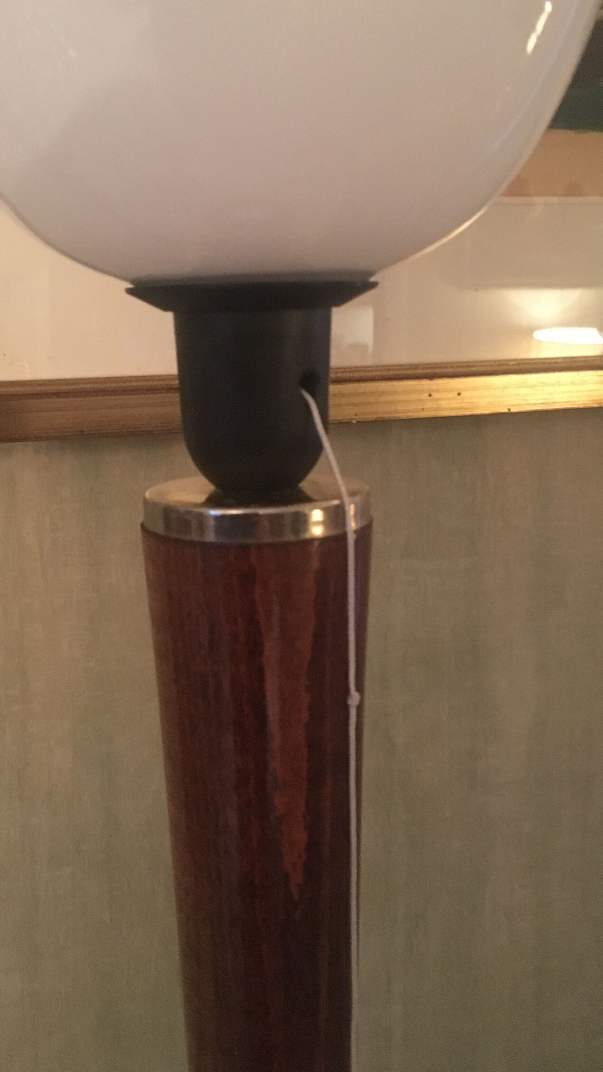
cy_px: 460
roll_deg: +0.6
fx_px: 1165
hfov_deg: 28.9
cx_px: 227
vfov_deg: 49.2
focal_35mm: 41
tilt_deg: -7.9
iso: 640
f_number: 2.2
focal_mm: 4.15
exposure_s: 1/17
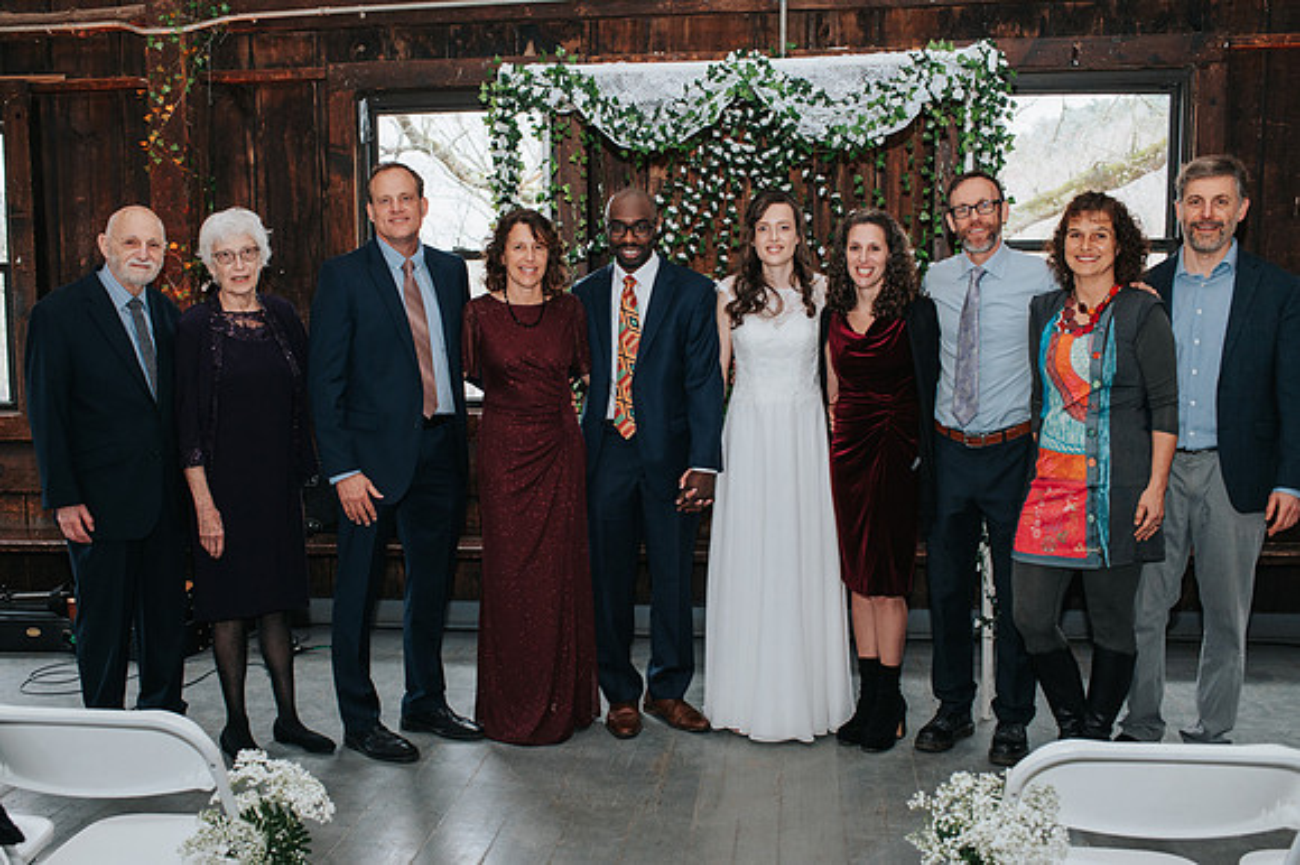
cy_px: 462
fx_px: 1351
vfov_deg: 35.5
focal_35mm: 37
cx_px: 605
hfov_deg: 51.4
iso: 1000
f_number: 4.5
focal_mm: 35
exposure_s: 1/200
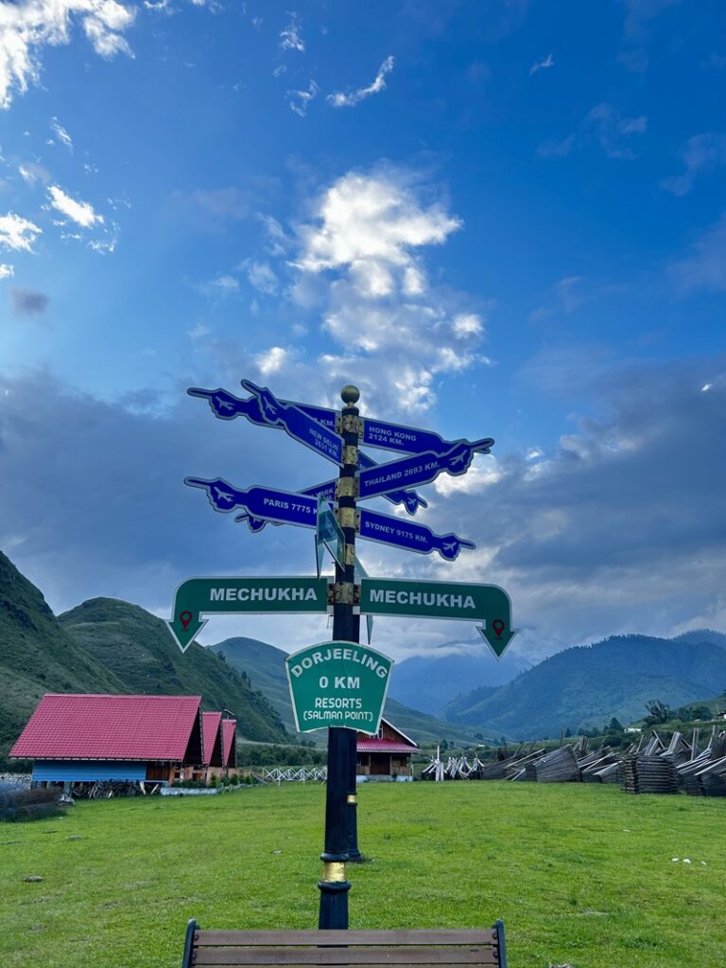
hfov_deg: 53.1
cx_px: 363
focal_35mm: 26
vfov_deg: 67.3
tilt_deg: +22.2
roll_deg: -1.3
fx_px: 727
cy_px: 484
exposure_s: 1/282
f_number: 1.5
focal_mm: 5.7
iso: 50
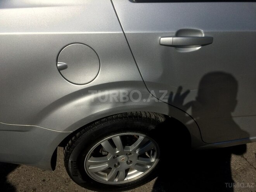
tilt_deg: -38.9
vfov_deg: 48.2
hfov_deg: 61.7
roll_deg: -0.9
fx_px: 214
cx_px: 128
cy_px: 96
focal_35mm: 29
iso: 32
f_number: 2.2
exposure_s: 1/6849
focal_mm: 4.15
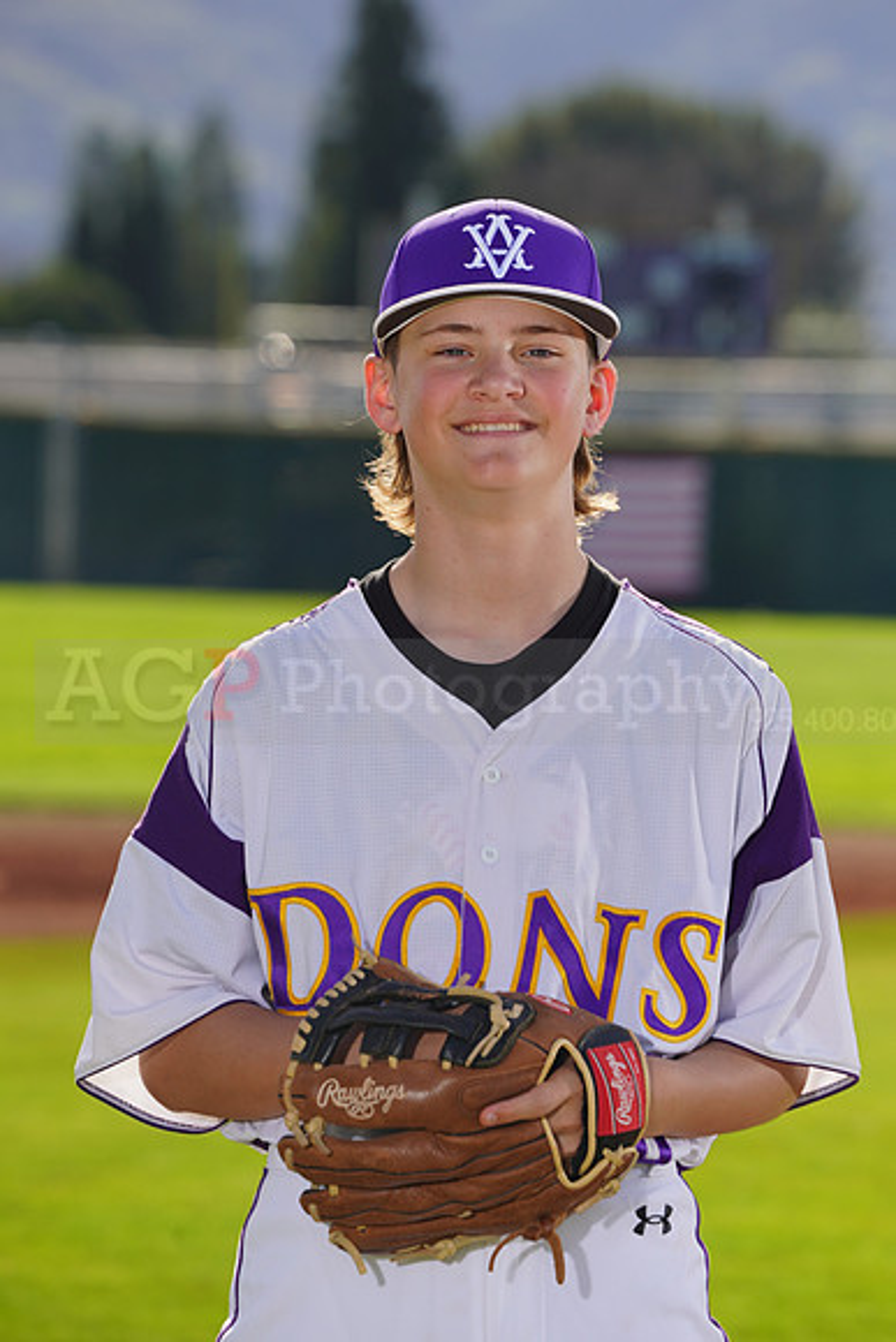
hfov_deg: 5.2
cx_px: 448
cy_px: 671
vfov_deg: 7.8
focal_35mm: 265
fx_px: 9887
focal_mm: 265
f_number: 9
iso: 100
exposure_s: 1/250
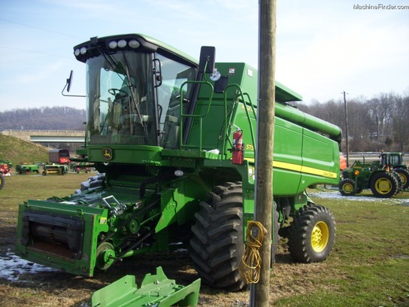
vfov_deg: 41.8
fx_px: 402
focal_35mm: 34
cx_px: 204
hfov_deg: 54.0
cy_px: 154
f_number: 2.9
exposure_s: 1/500
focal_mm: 5.7
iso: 80
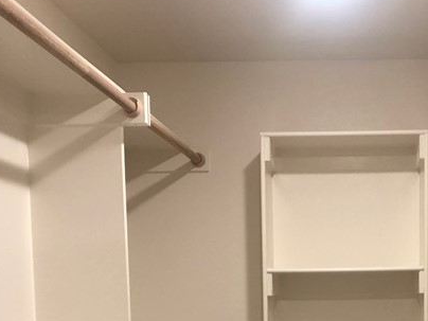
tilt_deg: -5.8
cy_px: 391
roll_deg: -0.1
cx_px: 343
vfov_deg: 19.4
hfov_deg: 26.9
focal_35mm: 71
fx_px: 878
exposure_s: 1/24
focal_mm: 3.99
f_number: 1.8
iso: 32
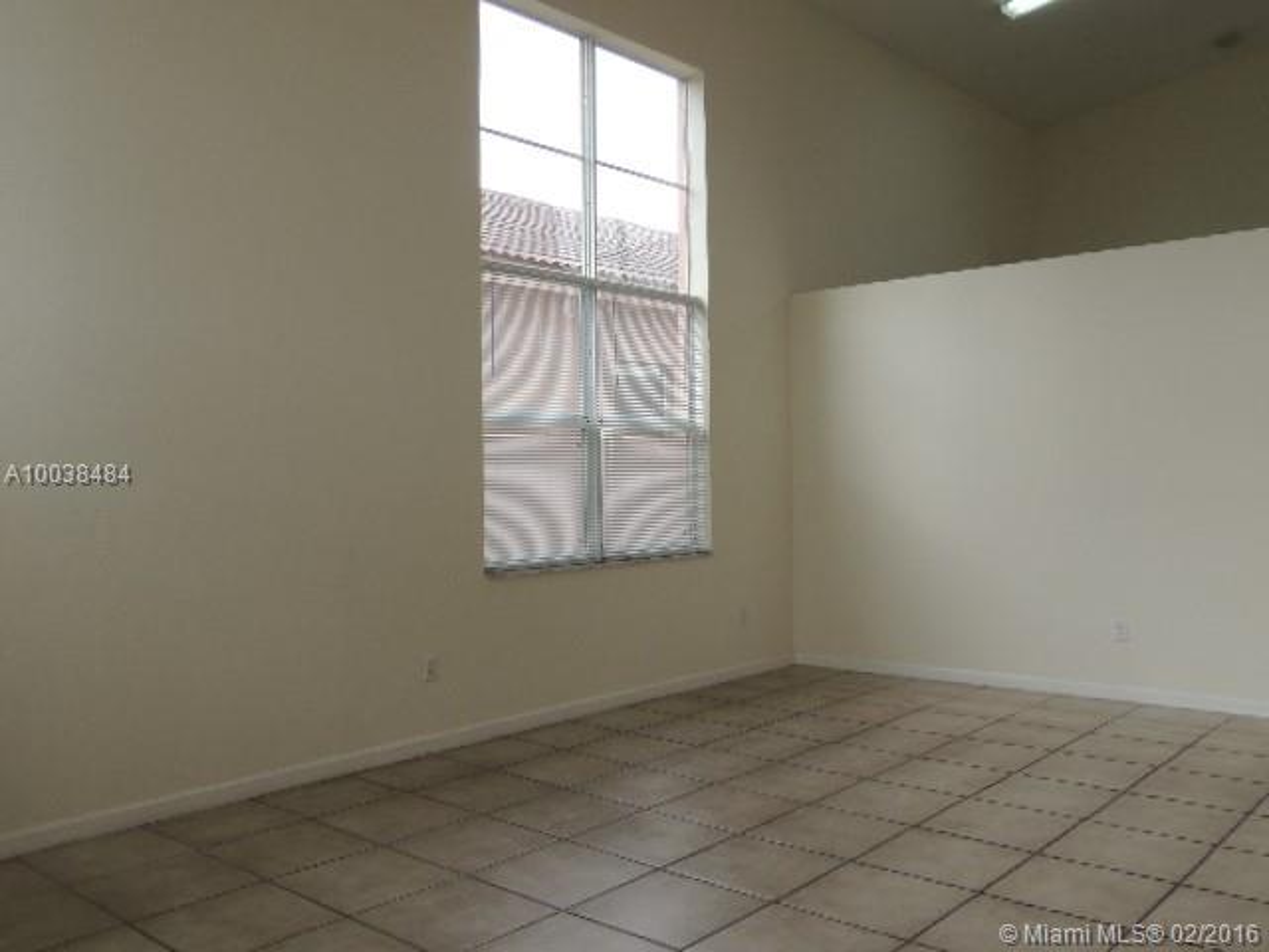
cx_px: 634
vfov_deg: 46.8
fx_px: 1100
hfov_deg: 60.0
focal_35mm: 30
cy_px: 476
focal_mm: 5.3
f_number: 3.1
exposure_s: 1/100
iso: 100
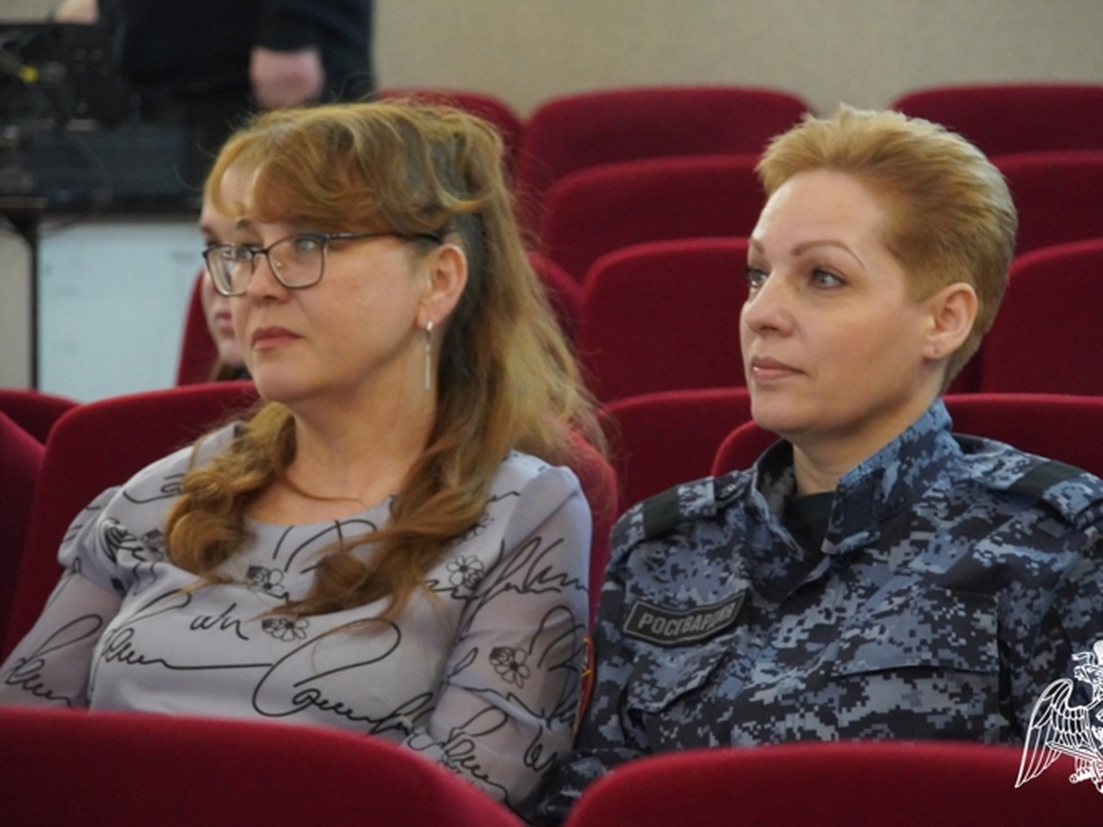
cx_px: 605
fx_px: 5193
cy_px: 413
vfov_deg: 9.1
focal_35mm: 163
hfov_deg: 12.1
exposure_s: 1/6
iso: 6400
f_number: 5.6
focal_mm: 100
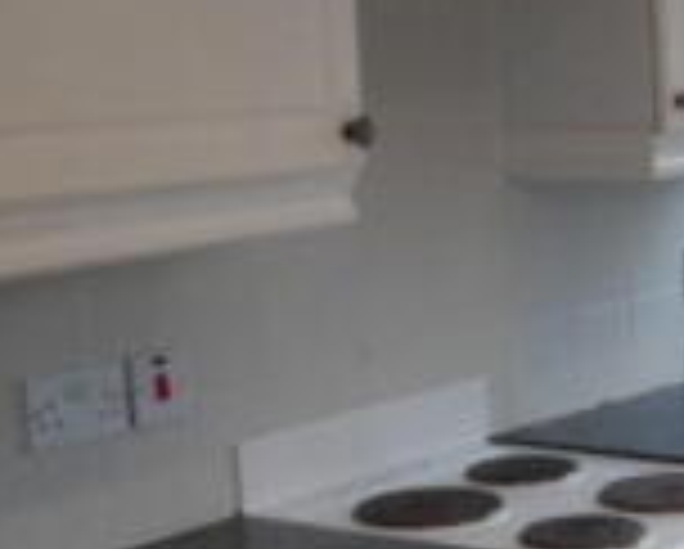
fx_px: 1966
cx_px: 871
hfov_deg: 18.5
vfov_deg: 15.8
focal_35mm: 97
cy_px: 421
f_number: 3.3
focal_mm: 4.9
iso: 200
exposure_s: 1/30
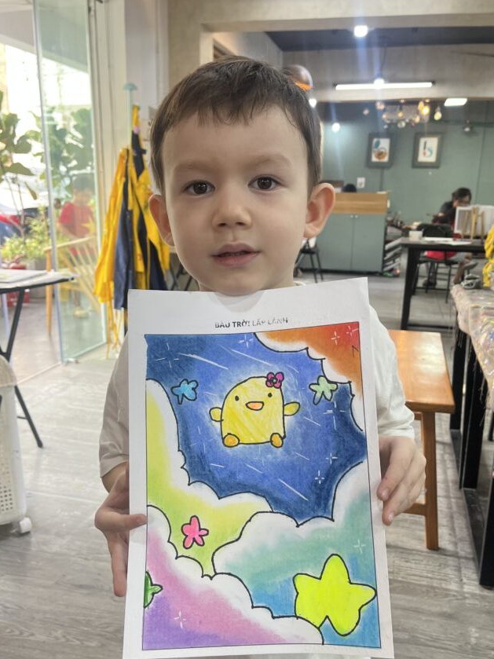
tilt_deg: -16.6
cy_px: 361
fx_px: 590
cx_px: 262
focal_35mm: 31
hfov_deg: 45.4
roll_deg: -0.7
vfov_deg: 58.3
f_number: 1.6
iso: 100
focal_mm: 5.1
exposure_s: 1/100
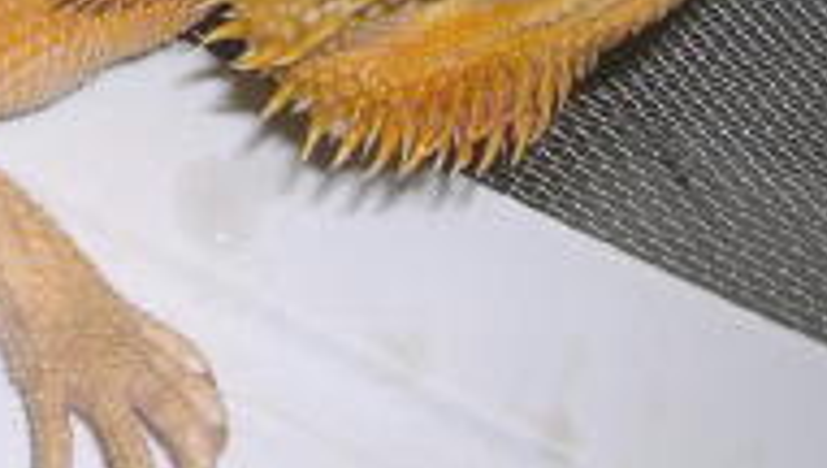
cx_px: -147
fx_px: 2701
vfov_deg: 9.8
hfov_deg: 16.7
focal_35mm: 123
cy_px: -61
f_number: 7.6
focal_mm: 8
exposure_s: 1/60
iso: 100
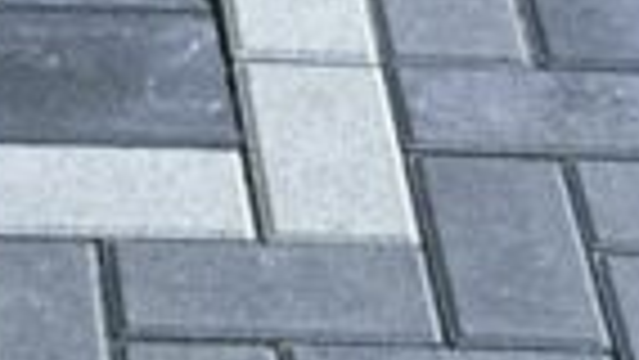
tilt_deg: -53.7
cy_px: 1418
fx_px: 3204
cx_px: -788
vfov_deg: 5.6
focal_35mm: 189
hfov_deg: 10.2
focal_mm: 6.86
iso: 80
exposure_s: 1/435
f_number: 1.78
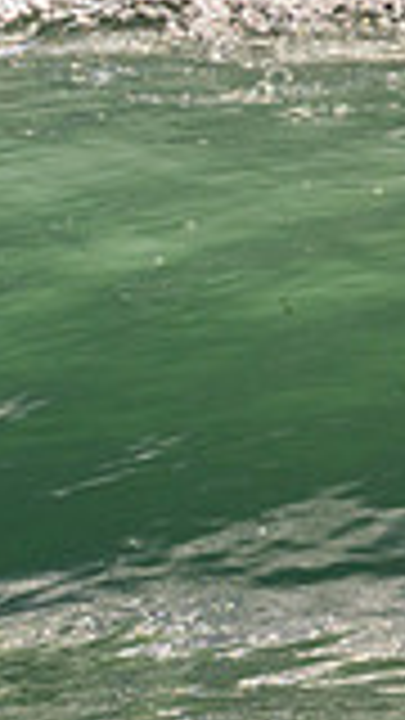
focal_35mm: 2511
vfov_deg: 0.9
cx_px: -540
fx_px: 47939
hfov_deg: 0.5
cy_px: 223
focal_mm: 660
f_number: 11
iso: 1400
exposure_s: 1/2000
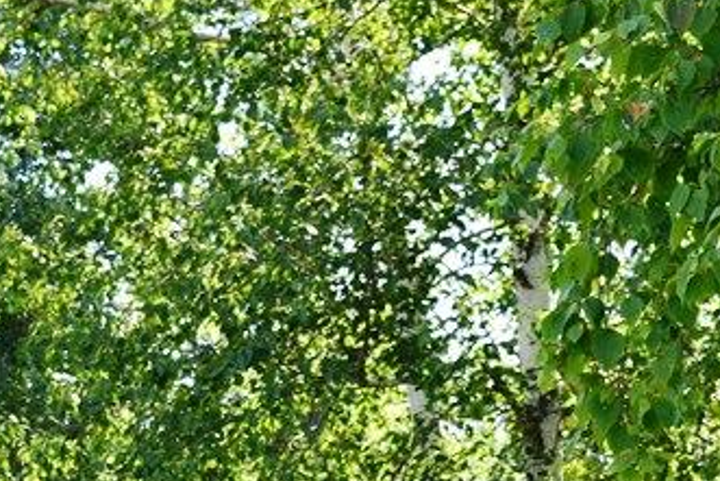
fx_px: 2601
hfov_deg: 15.6
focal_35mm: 130
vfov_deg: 10.3
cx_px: 111
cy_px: 682
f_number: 10
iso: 400
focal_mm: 28
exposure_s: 1/250
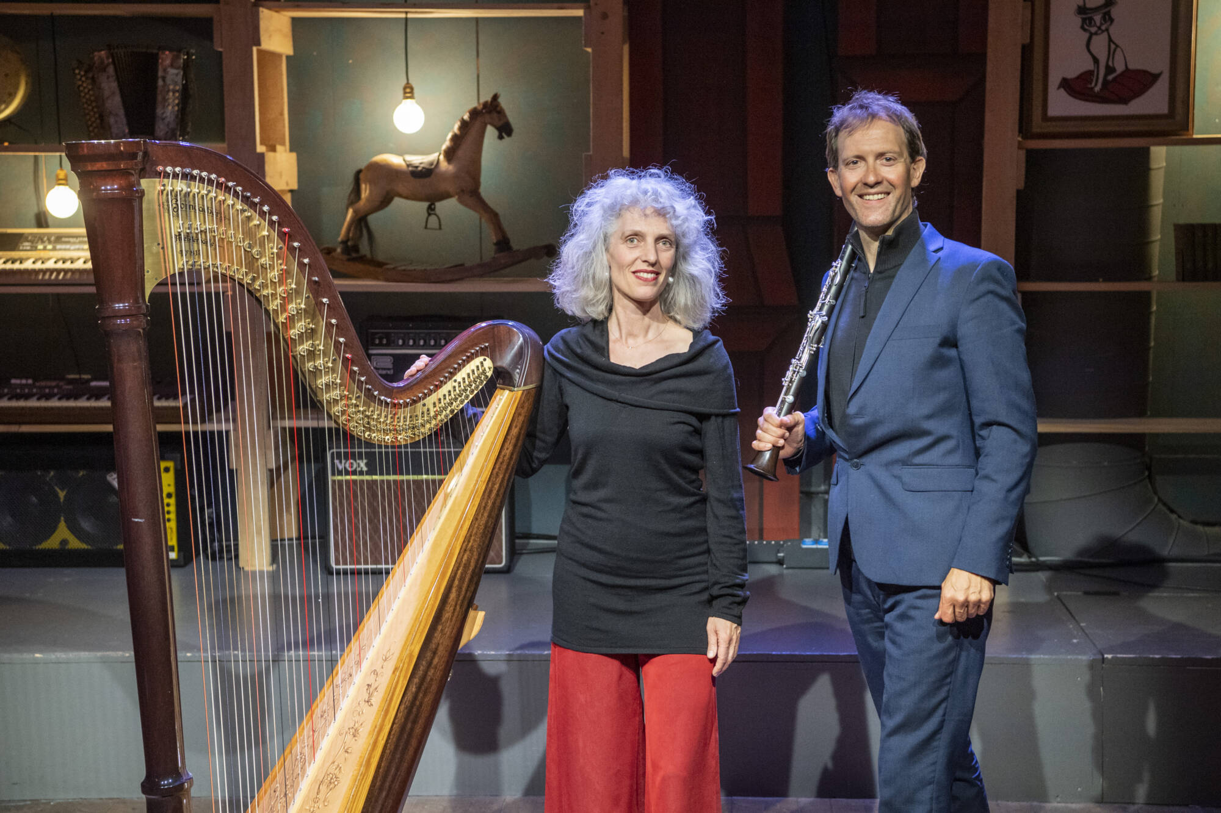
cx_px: 610
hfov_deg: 32.4
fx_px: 2103
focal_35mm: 62
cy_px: 406
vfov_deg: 21.9
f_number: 4.5
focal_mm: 62
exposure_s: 1/125
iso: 3200
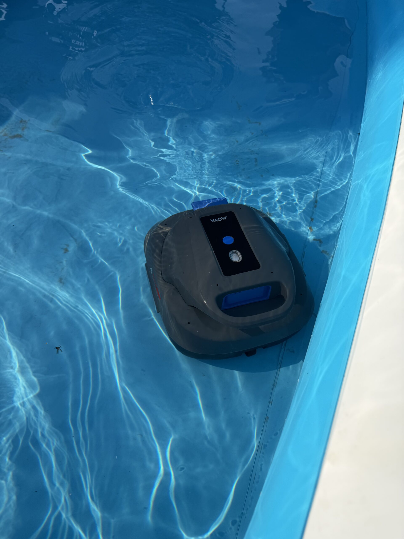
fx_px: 373
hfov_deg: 56.8
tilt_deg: -51.8
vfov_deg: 71.6
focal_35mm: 24
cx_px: 202
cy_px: 270
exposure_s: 1/3953
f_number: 1.78
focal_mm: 6.76
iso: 80
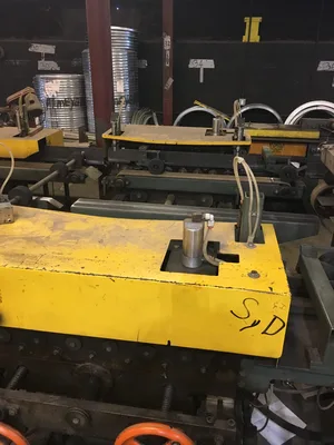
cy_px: 222
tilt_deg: -23.5
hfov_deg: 48.2
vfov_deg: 61.7
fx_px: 373
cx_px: 167
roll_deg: -0.9
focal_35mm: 29
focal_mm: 4.15
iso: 160
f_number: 2.2
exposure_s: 1/30
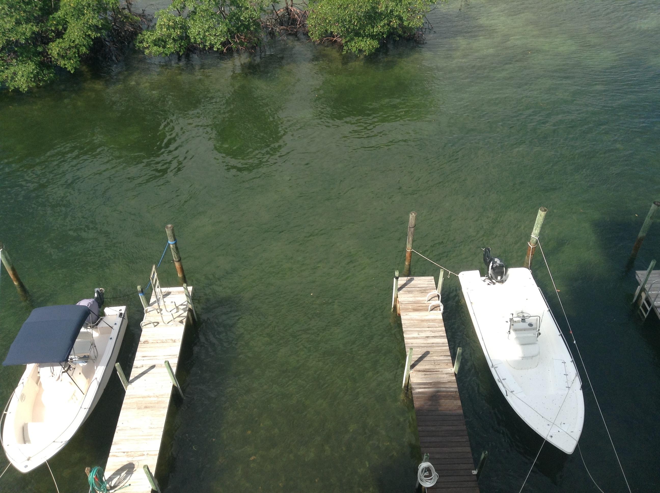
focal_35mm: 33
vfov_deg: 42.8
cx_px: 330
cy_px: 246
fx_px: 628
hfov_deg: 55.4
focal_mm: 3.3
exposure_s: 1/682
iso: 32
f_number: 2.4
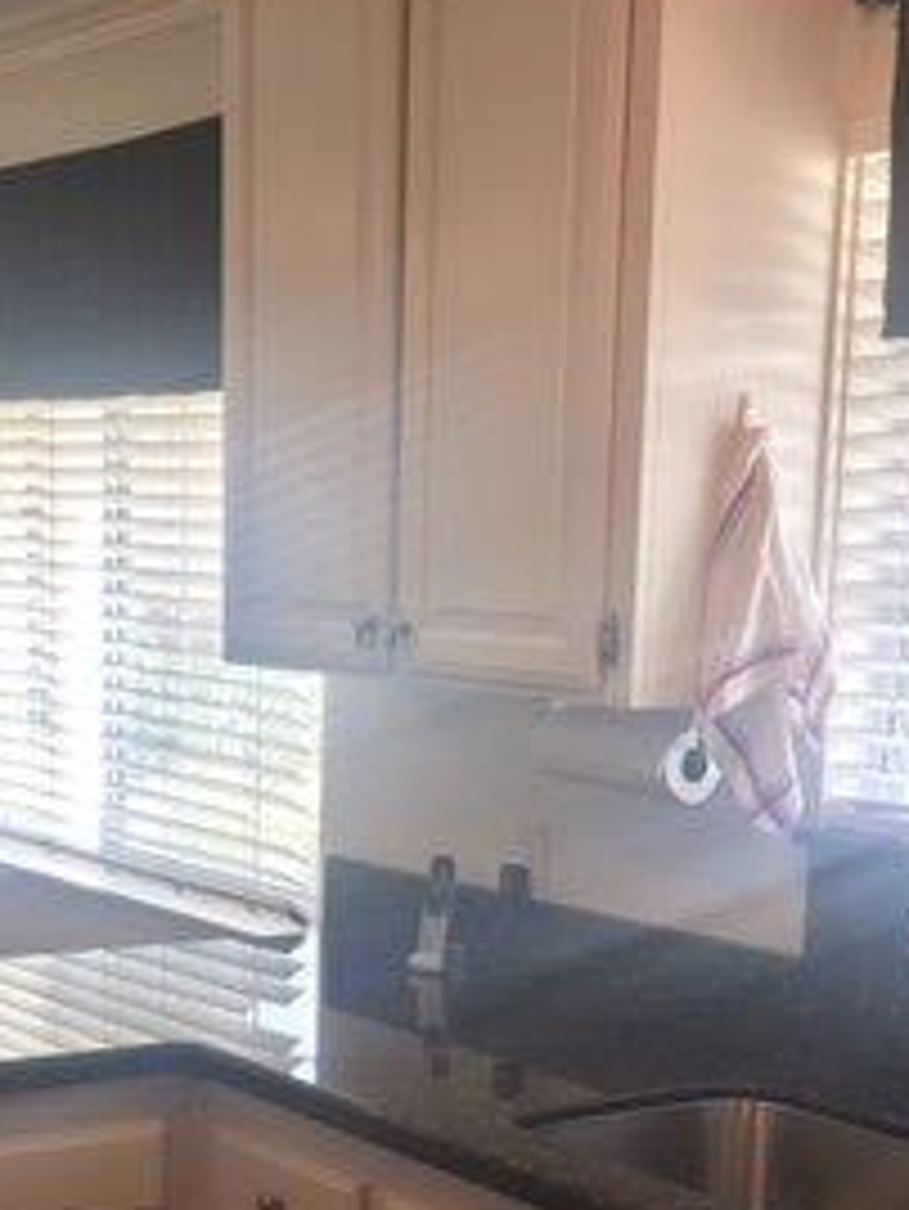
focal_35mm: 69
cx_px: 387
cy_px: 1017
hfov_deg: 21.3
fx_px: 2414
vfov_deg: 27.4
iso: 25
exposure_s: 1/40
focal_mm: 4.15
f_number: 2.2
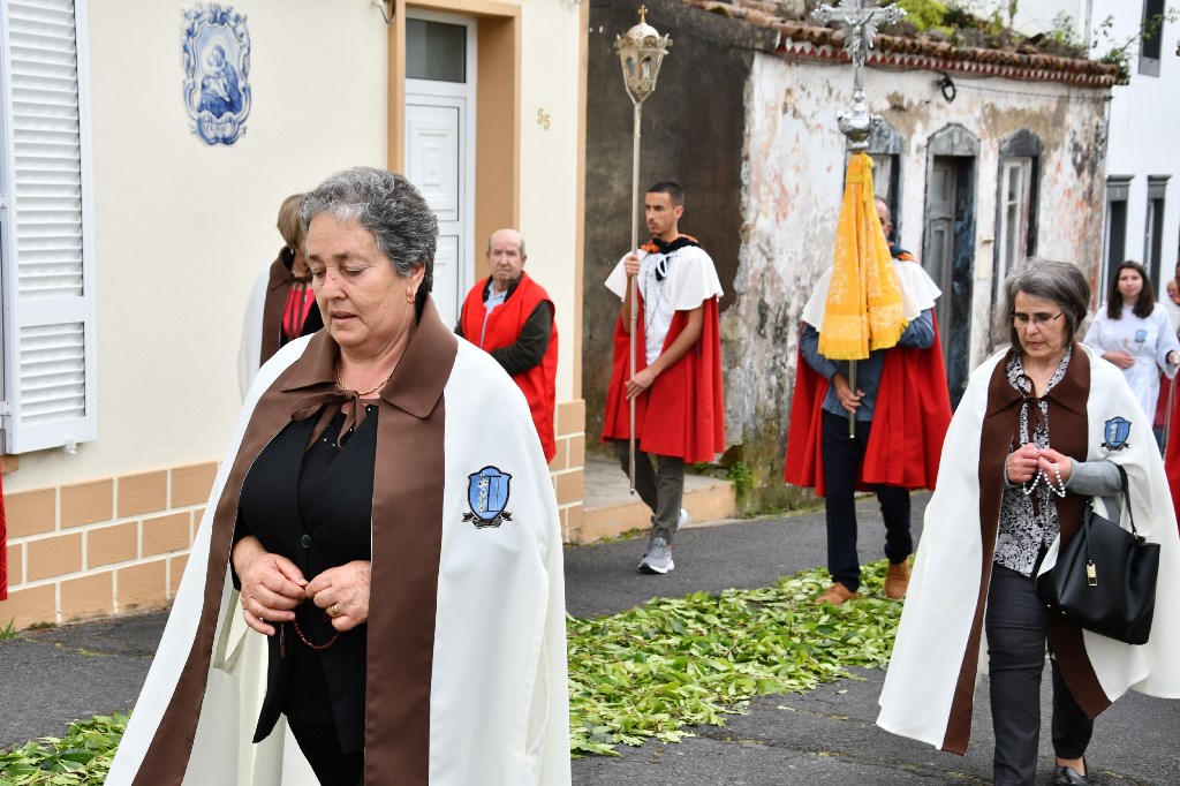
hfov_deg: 30.1
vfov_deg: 20.3
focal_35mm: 67
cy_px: 393
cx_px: 590
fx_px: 2195
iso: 200
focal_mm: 45
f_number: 7.1
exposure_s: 1/250
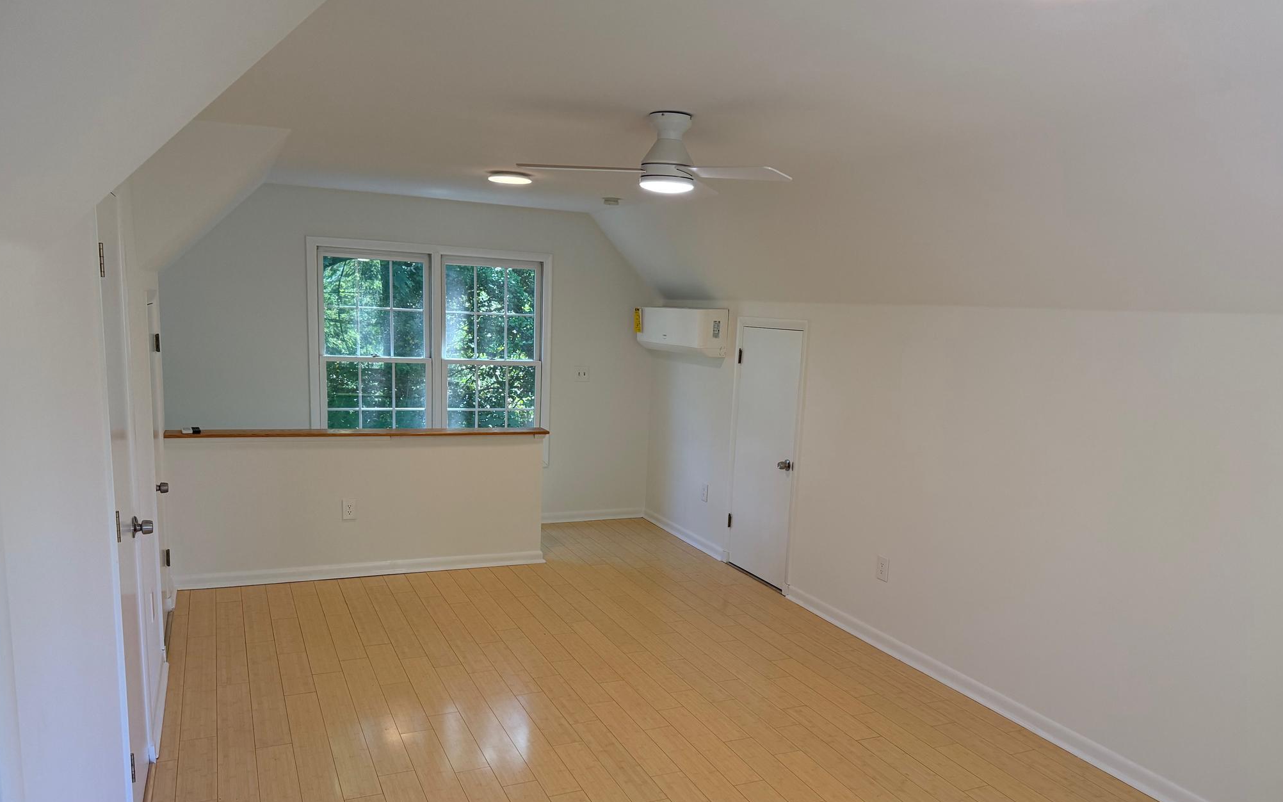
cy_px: 471
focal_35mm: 26
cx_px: 646
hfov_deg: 70.4
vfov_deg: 47.4
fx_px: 909
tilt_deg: -9.7
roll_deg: -2.4
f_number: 1.78
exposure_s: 1/195
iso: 160
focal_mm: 6.76
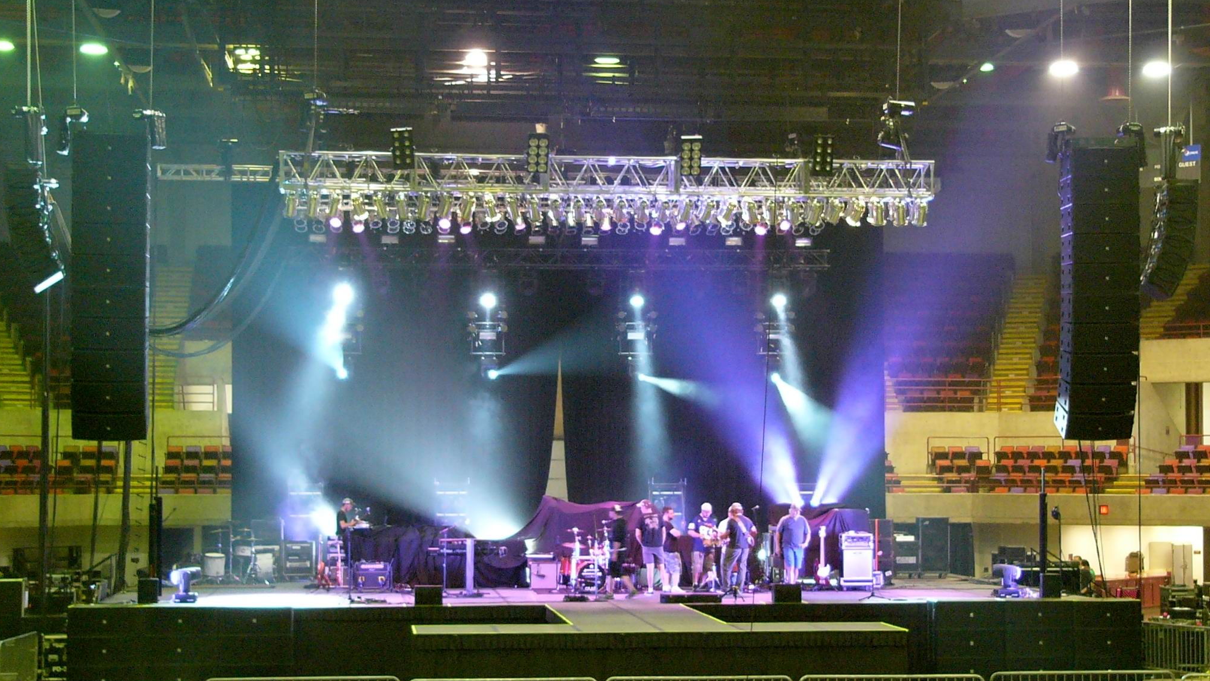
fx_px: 2342
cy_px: 339
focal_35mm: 73
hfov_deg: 29.0
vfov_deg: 16.5
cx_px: 623
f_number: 2.8
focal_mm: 9.8
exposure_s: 1/13
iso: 200
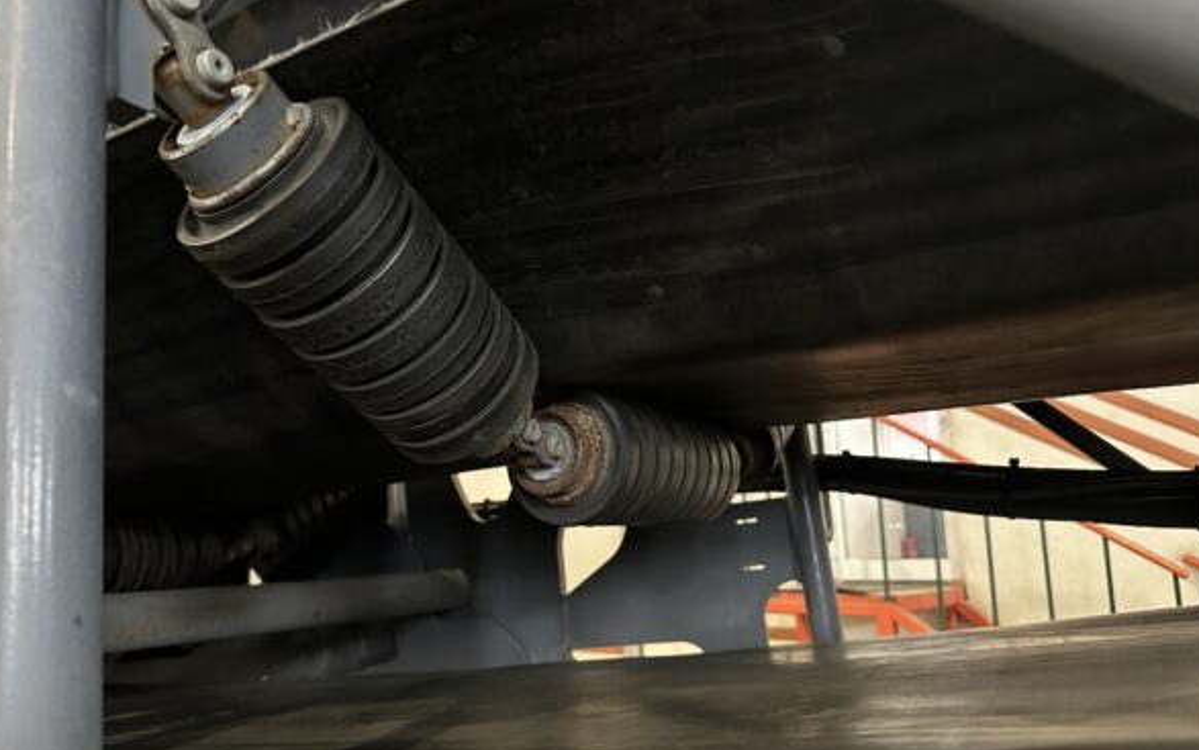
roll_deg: +1.2
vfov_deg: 47.6
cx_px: 598
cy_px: 388
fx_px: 850
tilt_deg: +9.6
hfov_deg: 70.4
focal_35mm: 26
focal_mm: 6.86
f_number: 1.78
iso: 800
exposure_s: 1/25
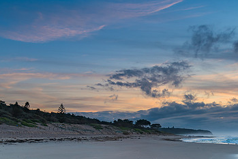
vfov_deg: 22.3
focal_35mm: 60
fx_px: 397
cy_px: 129
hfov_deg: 32.7
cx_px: 181
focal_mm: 35
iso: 200
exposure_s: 1/13
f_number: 8
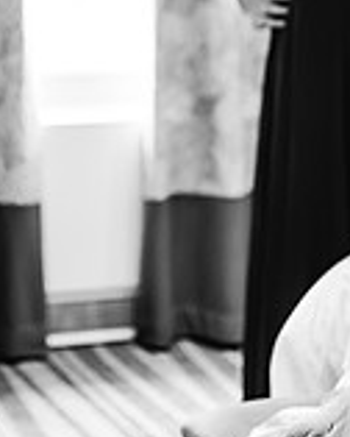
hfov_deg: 12.2
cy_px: 13
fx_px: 1615
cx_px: 11
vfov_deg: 15.1
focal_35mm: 125
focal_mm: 35
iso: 640
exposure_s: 1/250
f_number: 1.4
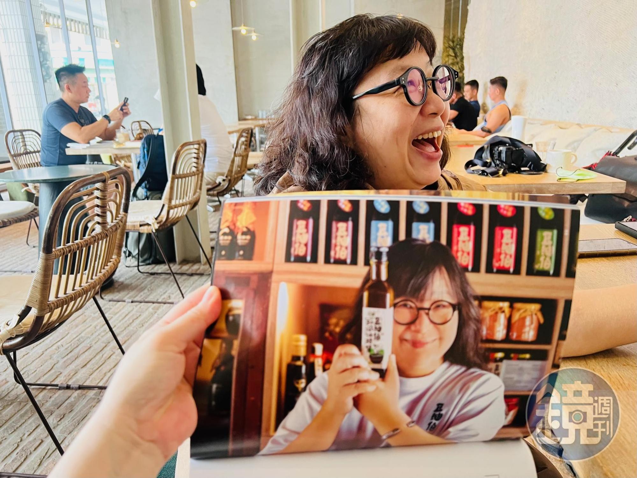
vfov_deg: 53.1
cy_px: 239
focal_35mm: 26
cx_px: 318
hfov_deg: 67.3
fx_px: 478
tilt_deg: -15.9
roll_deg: +1.7
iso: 200
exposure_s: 1/60
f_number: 1.5
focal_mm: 5.7
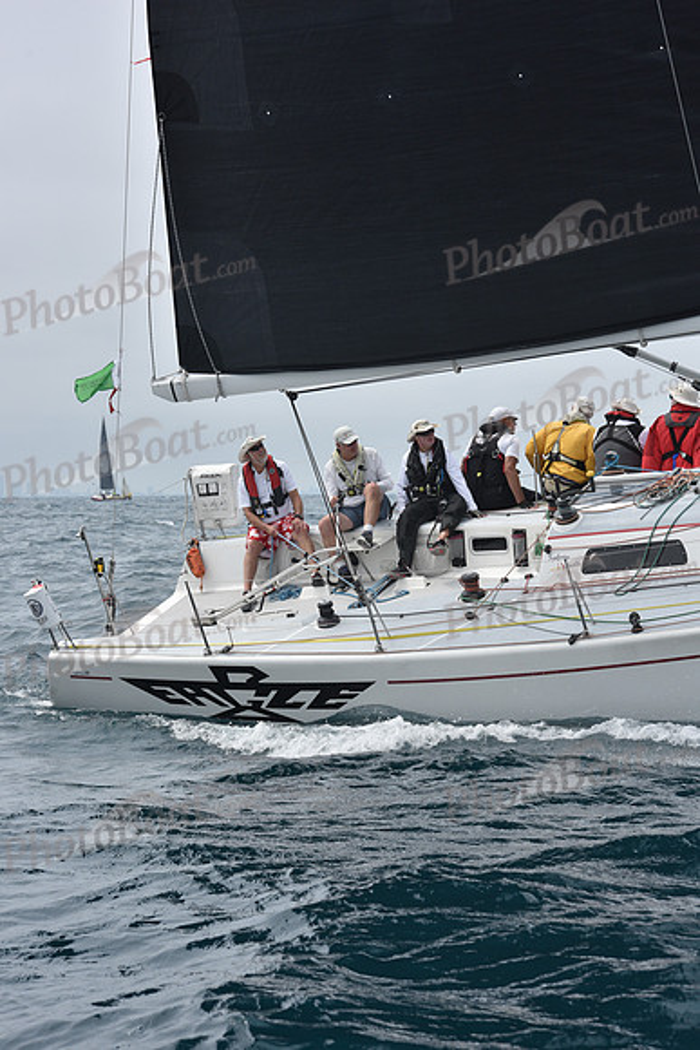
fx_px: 2769
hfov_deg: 14.4
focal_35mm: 95
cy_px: 525
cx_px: 350
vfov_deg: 21.5
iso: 250
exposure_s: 1/800
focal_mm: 95
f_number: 9
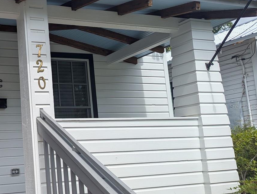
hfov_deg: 38.6
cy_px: 106
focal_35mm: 45
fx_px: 335
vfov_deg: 32.2
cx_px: 17
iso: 42
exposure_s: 1/1919
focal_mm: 6.81
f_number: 1.85
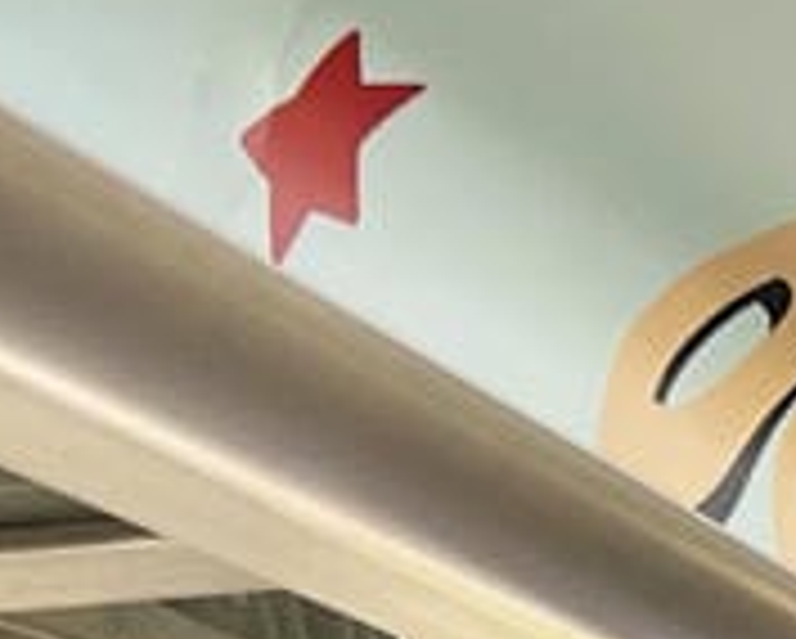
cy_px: 886
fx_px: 4057
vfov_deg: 8.8
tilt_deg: +7.3
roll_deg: -1.4
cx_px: 2586
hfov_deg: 8.7
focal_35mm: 172
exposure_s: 1/121
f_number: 1.5
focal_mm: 5.7
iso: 125
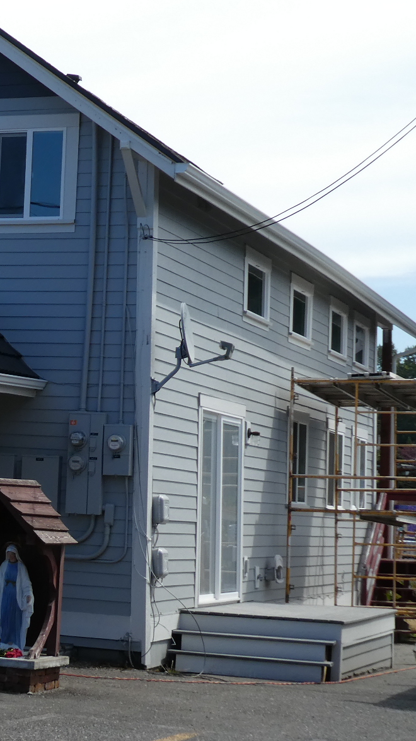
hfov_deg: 11.9
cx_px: -168
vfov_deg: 21.8
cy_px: 364
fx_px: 1923
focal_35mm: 98
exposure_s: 1/500
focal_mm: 7.8
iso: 80
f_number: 3.9
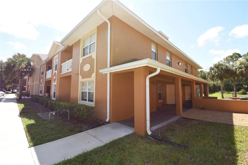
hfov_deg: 100.4
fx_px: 103
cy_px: 82
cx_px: 124
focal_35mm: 15
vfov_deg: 77.3
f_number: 6.3
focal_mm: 10
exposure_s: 1/160
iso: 100
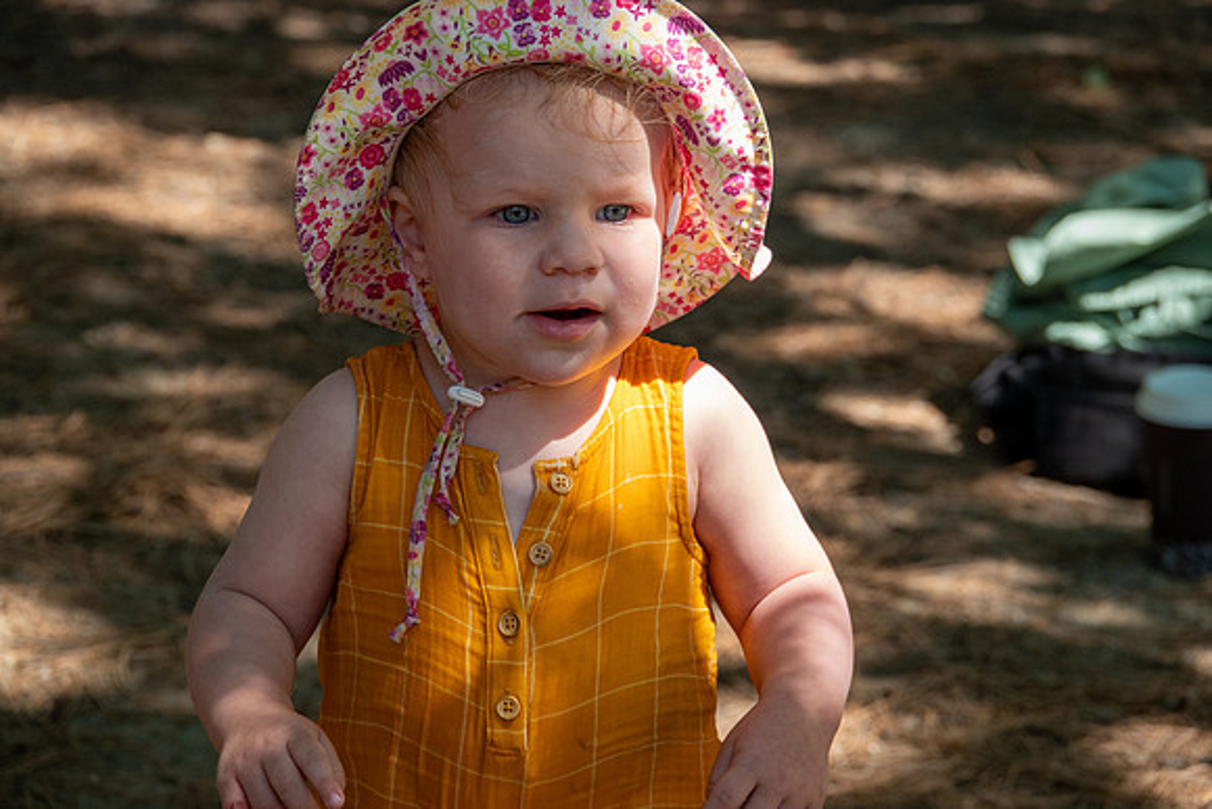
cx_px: 606
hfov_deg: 12.1
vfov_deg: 8.1
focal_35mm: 170
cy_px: 404
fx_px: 5724
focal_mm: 62.39
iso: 200
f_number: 4
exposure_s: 1/250
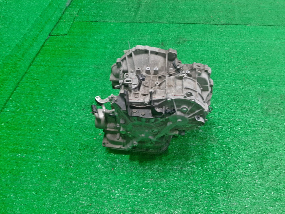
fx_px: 214
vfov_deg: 53.1
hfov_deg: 67.3
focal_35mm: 26
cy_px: 107
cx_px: 142
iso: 129
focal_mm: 3.93
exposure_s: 1/50
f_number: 1.7
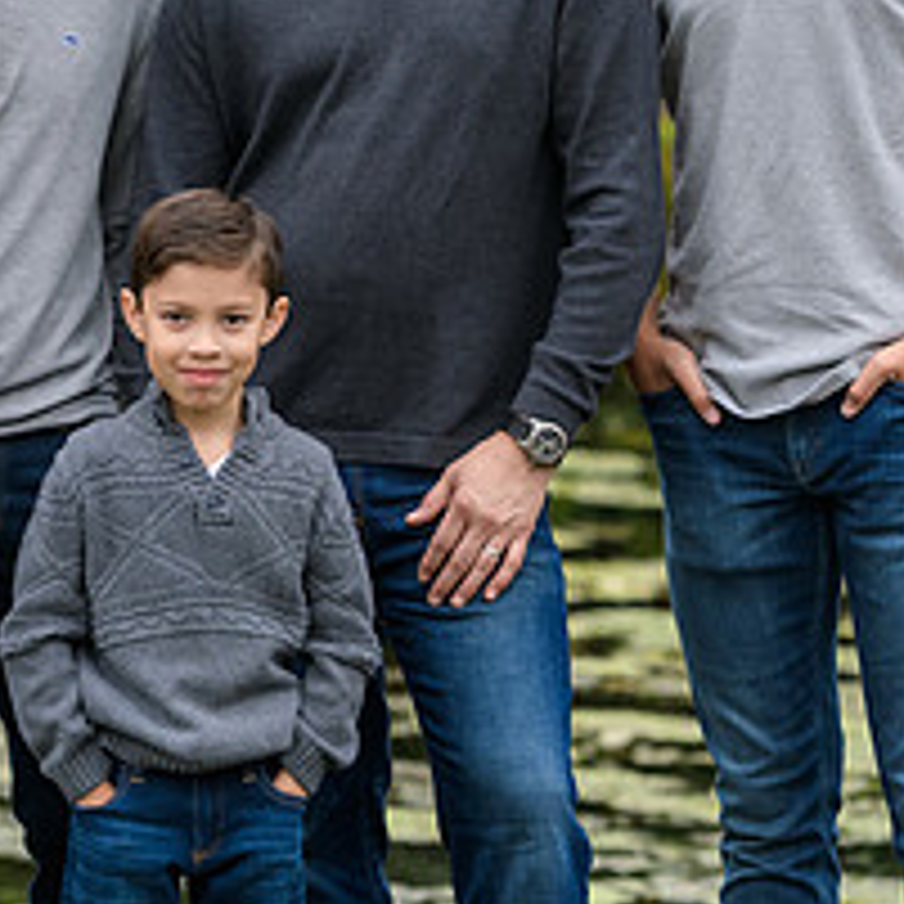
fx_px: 8686
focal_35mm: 294
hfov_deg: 6.0
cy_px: 70
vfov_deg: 5.9
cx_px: 175
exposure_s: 1/400
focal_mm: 120
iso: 400
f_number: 4
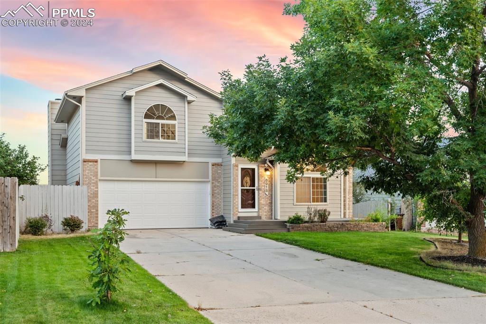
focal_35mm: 35
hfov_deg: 54.4
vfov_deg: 37.8
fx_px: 472
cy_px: 162
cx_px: 243
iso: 500
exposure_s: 1/10
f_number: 7.1
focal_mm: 35
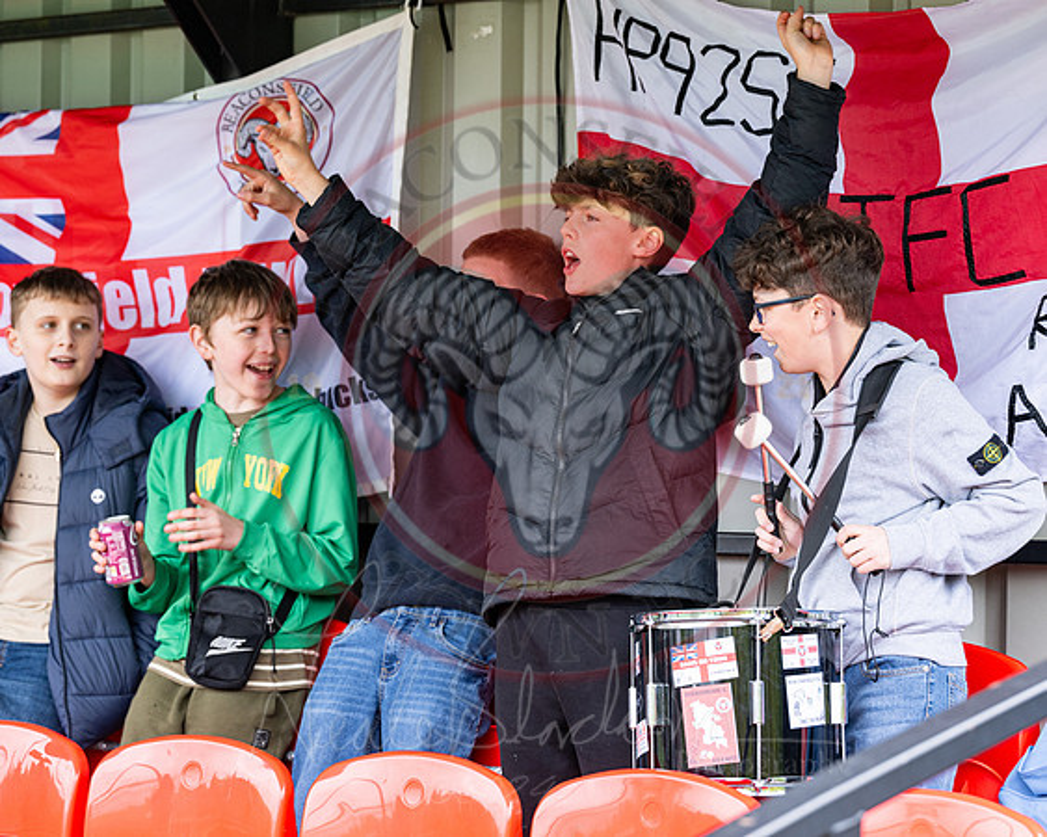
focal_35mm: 124
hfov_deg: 15.5
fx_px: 3837
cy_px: 418
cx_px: 604
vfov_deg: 12.4
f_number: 4.5
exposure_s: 1/200
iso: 400
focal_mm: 110
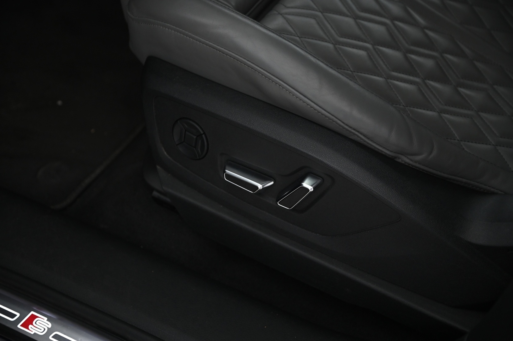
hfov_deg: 34.5
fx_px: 826
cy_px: 170
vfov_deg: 23.3
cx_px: 256
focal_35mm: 58
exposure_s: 1/20
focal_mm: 58
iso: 2000
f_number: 4
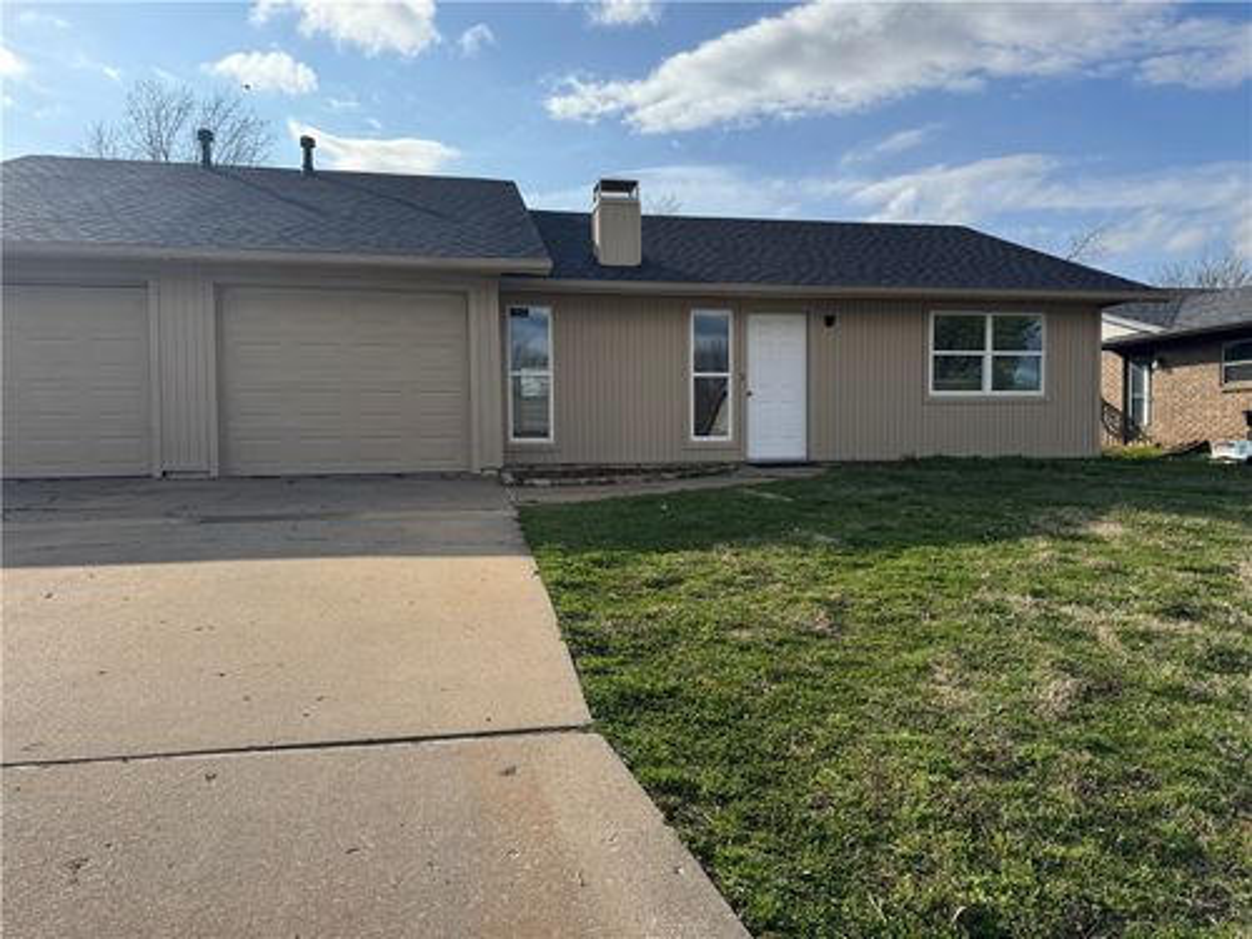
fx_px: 868
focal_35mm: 24
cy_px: 470
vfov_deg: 56.8
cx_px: 626
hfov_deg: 71.6
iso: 80
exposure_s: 1/5348
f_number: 1.78
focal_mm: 6.76
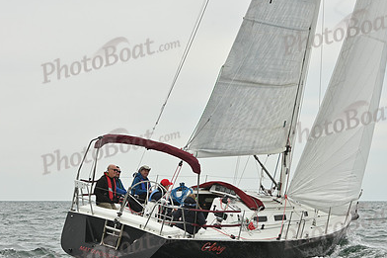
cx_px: 232
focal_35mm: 148
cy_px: 186
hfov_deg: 13.9
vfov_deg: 9.3
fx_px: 1590
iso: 320
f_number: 10
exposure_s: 1/1000
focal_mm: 100
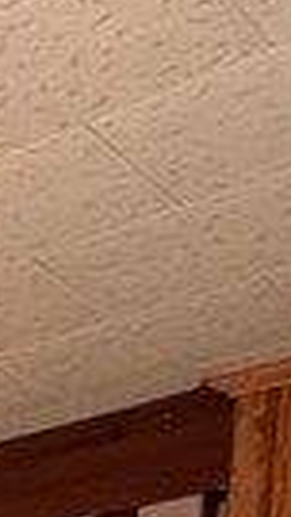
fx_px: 1590
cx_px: -1068
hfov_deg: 6.6
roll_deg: +1.6
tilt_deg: -7.0
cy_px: 1203
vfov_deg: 13.8
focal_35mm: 116
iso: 250
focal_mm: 2.22
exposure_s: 1/99
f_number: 2.2
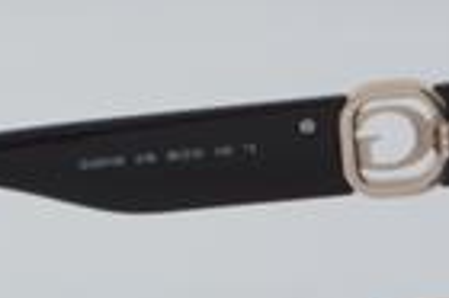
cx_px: 35
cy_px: 391
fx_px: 2933
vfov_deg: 5.8
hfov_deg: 8.7
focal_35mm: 235
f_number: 32
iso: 100
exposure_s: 1/4
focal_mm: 55
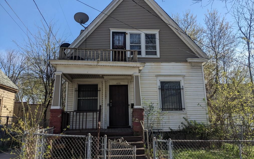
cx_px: 128
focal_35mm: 29
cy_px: 77
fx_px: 201
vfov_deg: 43.1
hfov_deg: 64.6
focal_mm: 4.38
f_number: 1.73
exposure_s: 1/2933
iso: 56
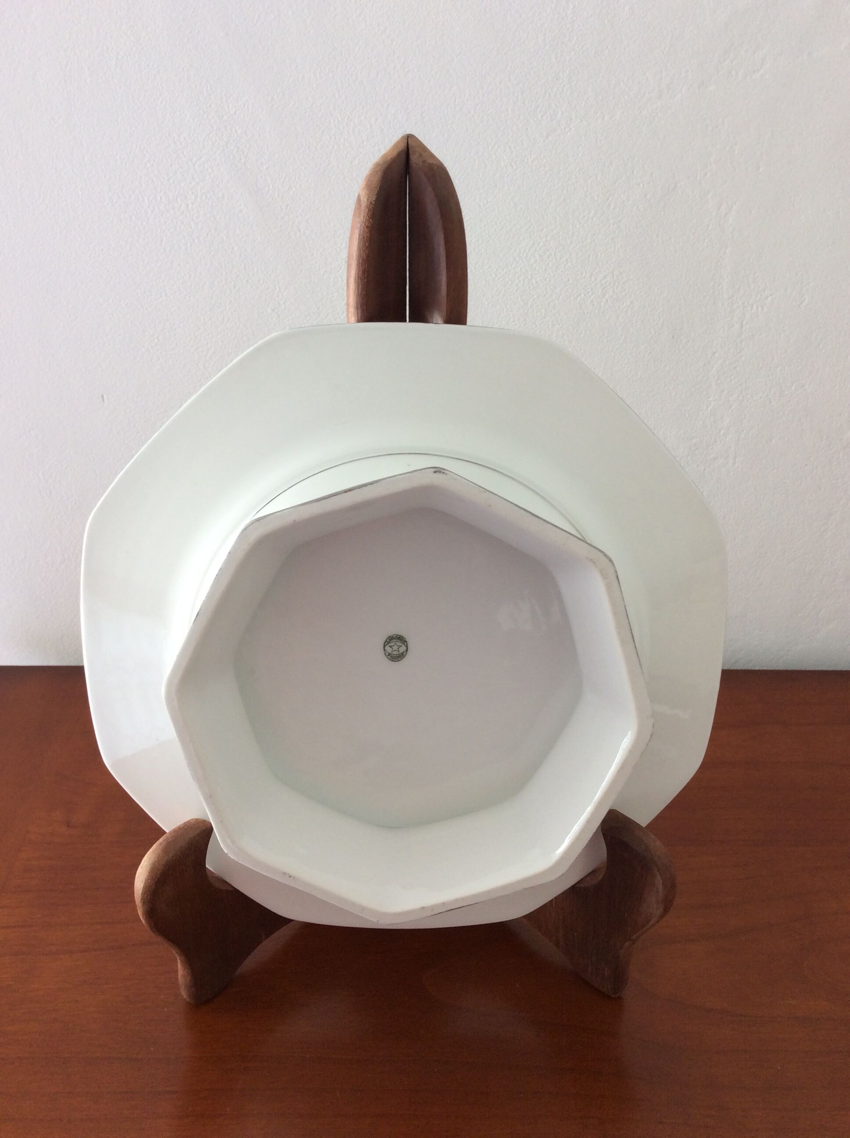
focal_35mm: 32
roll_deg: +1.2
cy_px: 569
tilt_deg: -29.0
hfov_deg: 44.1
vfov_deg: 56.9
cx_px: 425
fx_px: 1050
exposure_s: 1/50
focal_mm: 3.3
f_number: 2.4
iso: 40
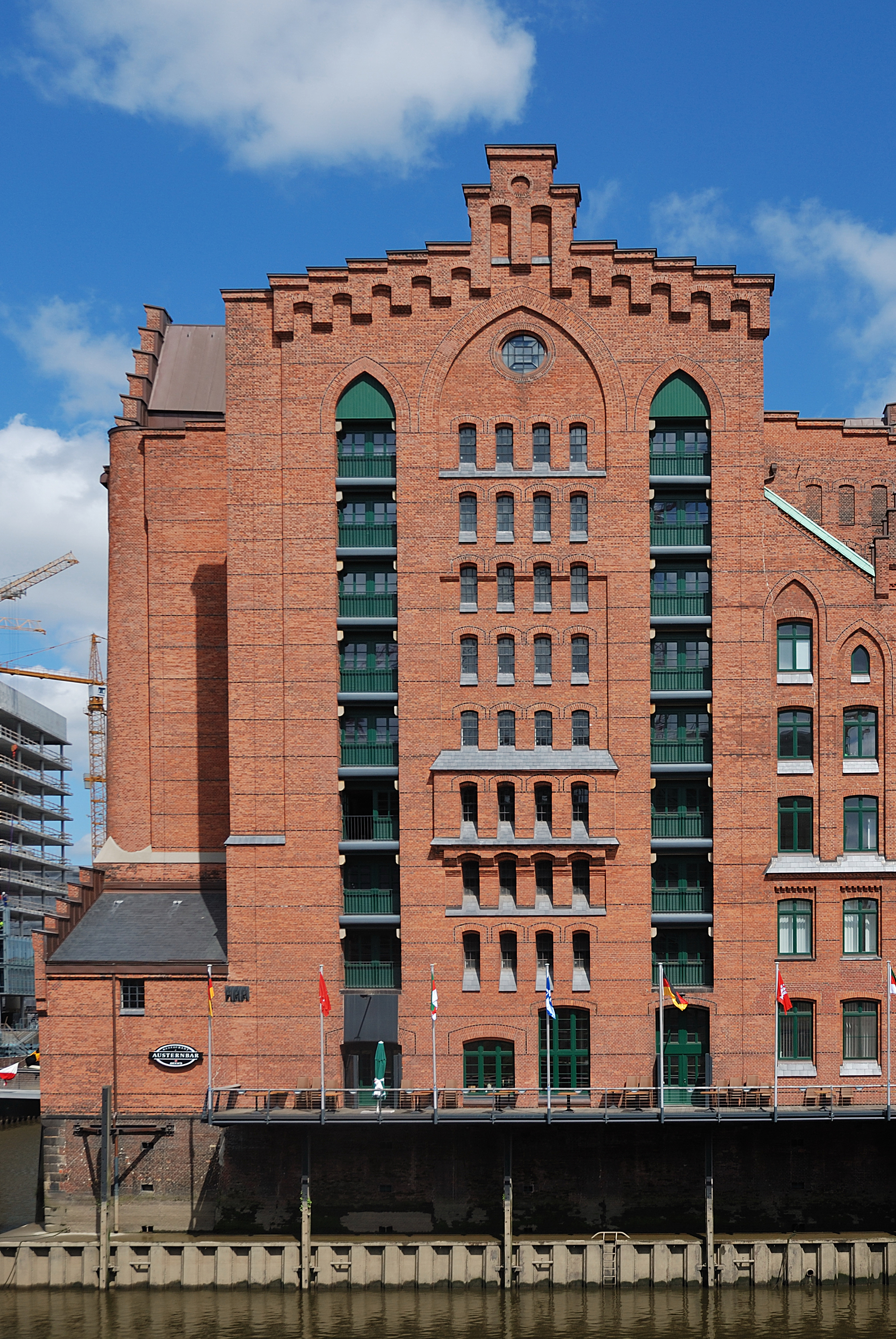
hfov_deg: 30.8
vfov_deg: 44.8
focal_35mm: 44
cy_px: 596
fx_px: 1623
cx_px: 517
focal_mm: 25
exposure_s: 1/250
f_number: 8
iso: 100
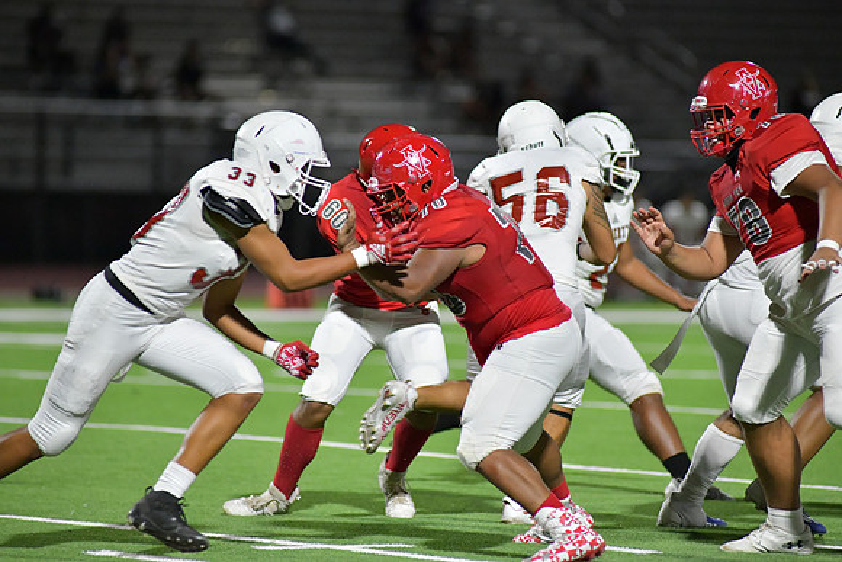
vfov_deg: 4.6
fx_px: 7018
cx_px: 421
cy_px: 281
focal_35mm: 300
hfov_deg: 6.9
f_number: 4
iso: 7200
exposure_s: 1/1250
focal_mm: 300
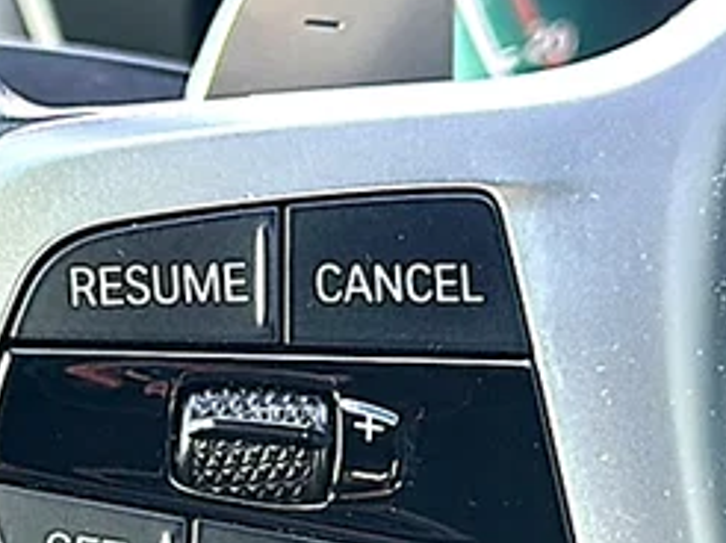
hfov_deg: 17.2
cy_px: 432
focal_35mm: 114
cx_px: 186
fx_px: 2389
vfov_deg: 12.9
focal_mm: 6.86
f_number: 1.78
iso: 100
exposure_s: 1/139
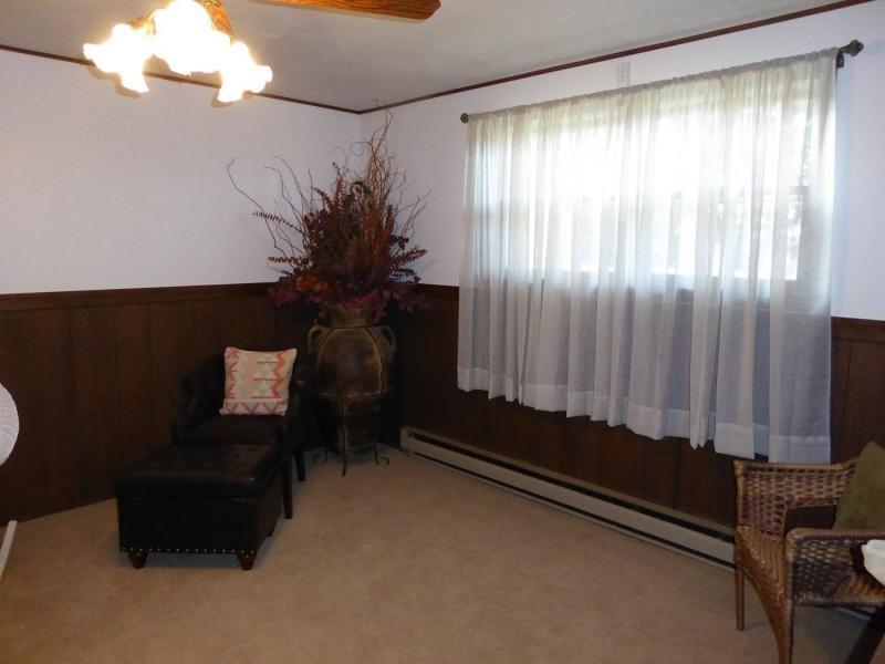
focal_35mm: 24
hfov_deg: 71.6
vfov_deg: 56.8
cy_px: 332
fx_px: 614
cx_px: 442
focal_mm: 4.3
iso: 800
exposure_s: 1/60
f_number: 3.3
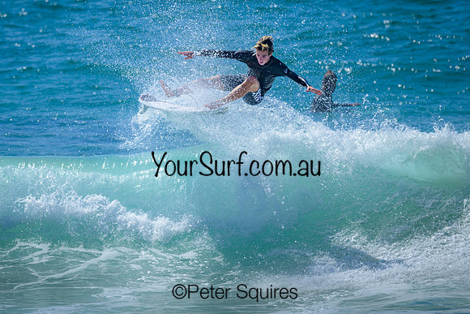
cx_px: 193
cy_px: 127
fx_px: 14375
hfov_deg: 1.9
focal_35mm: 1101
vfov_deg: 1.2
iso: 280
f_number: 6.3
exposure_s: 1/3200
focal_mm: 800
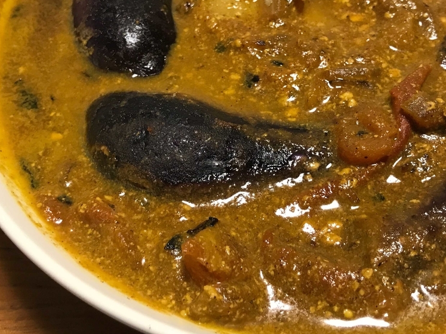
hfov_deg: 41.8
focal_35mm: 45
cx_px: 273
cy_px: 129
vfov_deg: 32.1
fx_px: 580
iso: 40
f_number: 1.8
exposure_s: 1/17
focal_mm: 3.99
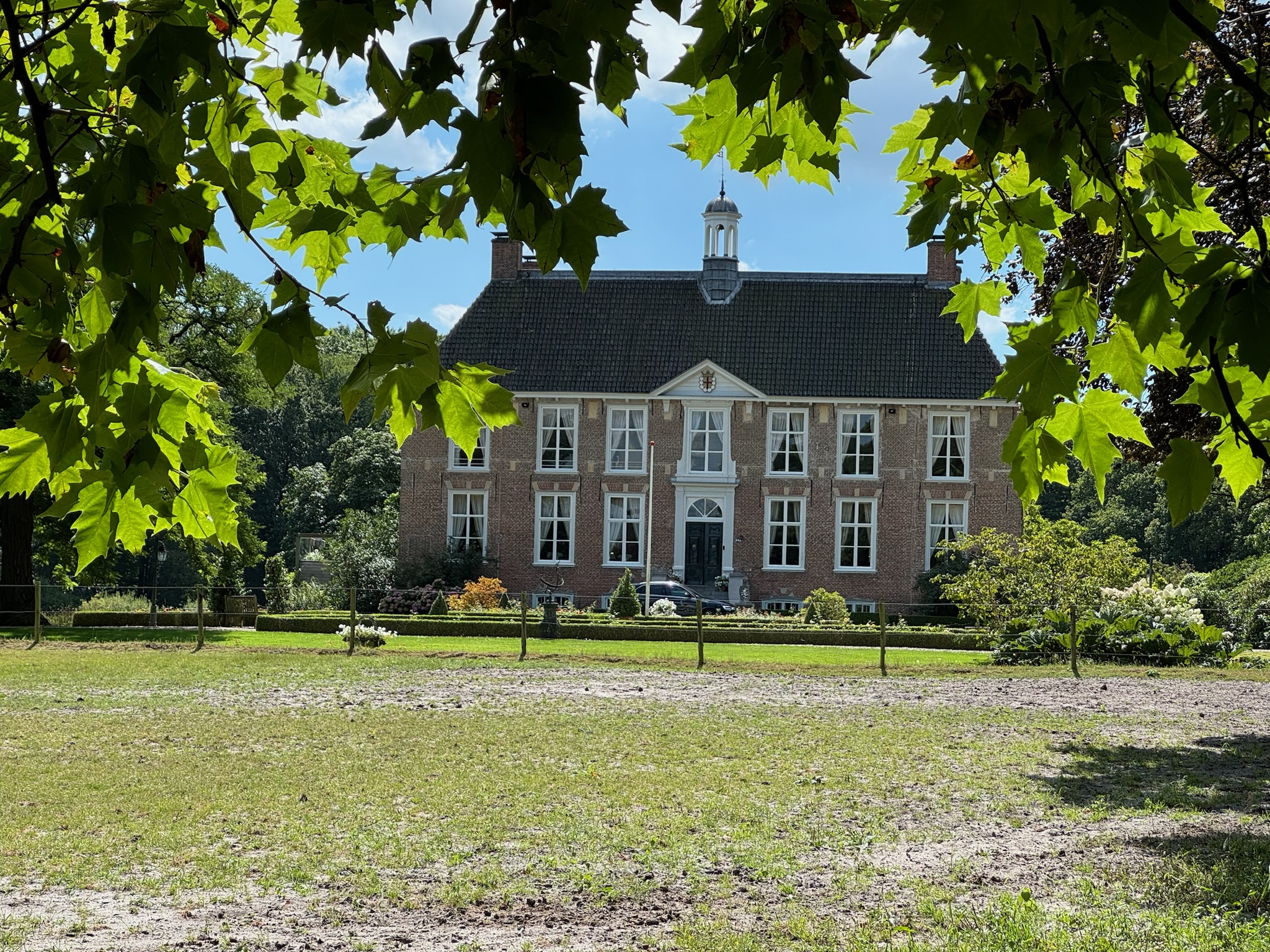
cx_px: 635
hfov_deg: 25.3
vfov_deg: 19.1
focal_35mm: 77
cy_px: 476
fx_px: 2825
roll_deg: -1.4
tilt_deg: +3.4
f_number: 2.8
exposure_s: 1/461
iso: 25
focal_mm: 9
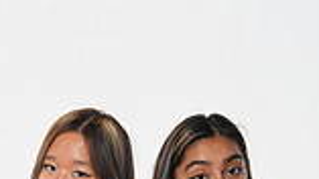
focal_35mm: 152
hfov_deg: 14.1
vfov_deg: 7.4
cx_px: 102
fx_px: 1285
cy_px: 456
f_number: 7.1
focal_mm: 50.7
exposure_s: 1/125
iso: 500
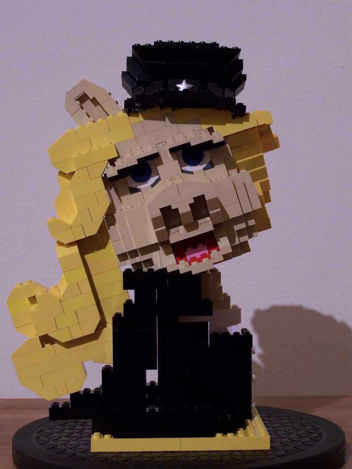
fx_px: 1017
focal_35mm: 75
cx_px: 176
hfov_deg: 19.6
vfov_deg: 26.0
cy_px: 234
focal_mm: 12.4
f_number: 3.2
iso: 80
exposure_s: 1/3
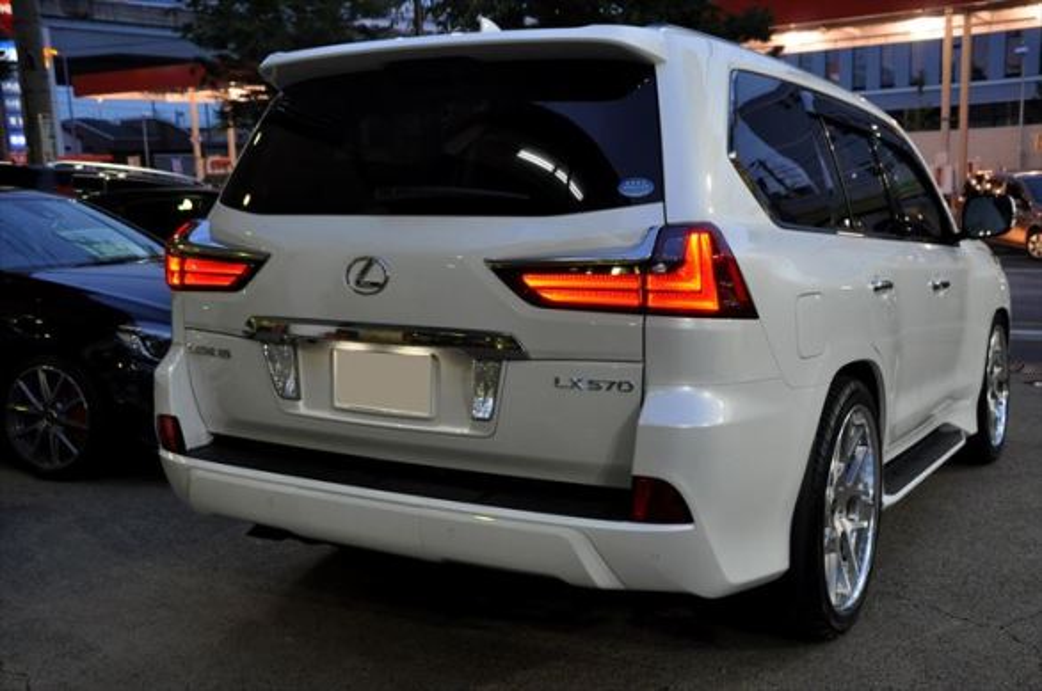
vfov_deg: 34.1
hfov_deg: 49.6
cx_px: 521
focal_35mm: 39
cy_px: 346
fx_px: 1127
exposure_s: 1/125
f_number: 5.6
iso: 1250
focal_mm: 26
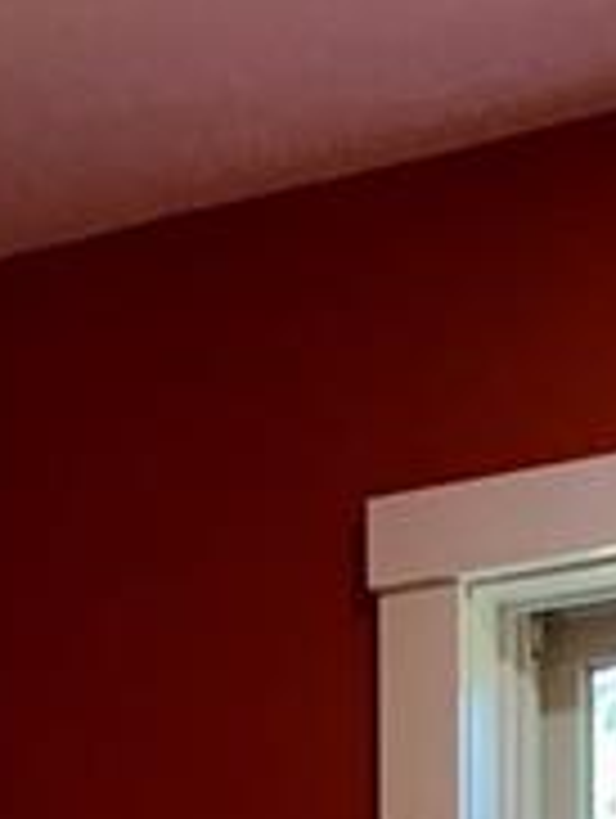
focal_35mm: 118
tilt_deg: -1.7
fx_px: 2793
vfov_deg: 14.0
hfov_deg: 12.6
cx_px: 301
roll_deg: +1.3
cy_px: 1642
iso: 25
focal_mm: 3.99
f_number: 1.8
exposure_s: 1/30
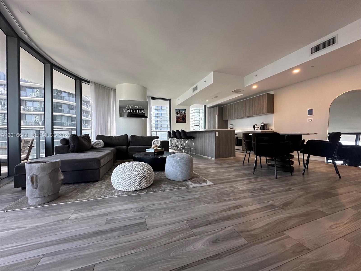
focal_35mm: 14
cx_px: 180
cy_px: 136
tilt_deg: +0.5
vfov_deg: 85.7
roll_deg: +0.9
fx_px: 146
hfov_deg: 102.1
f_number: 2.2
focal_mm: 2.22
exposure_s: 1/120
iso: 200
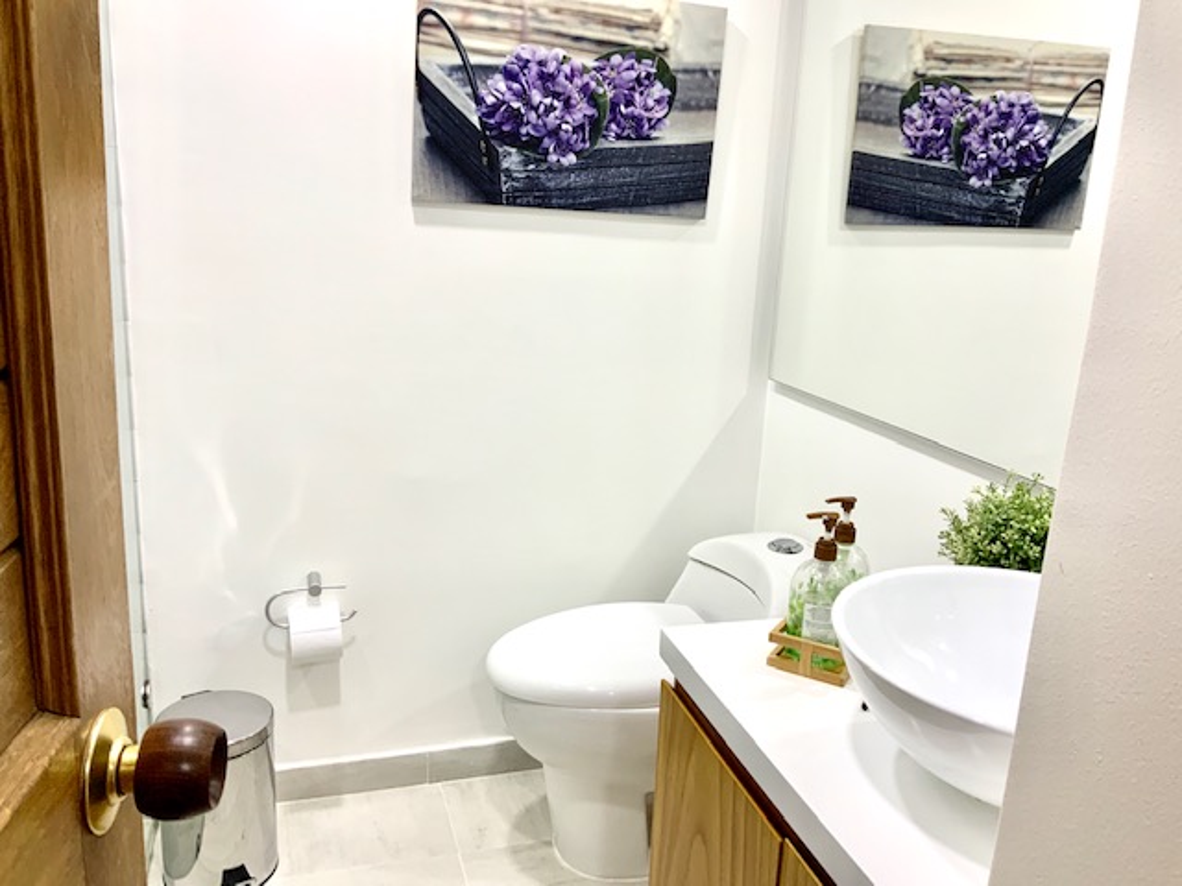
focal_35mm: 29
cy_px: 443
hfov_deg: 61.7
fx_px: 990
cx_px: 591
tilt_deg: -12.6
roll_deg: -1.7
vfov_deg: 48.2
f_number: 1.8
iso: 64
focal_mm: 3
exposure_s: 1/60
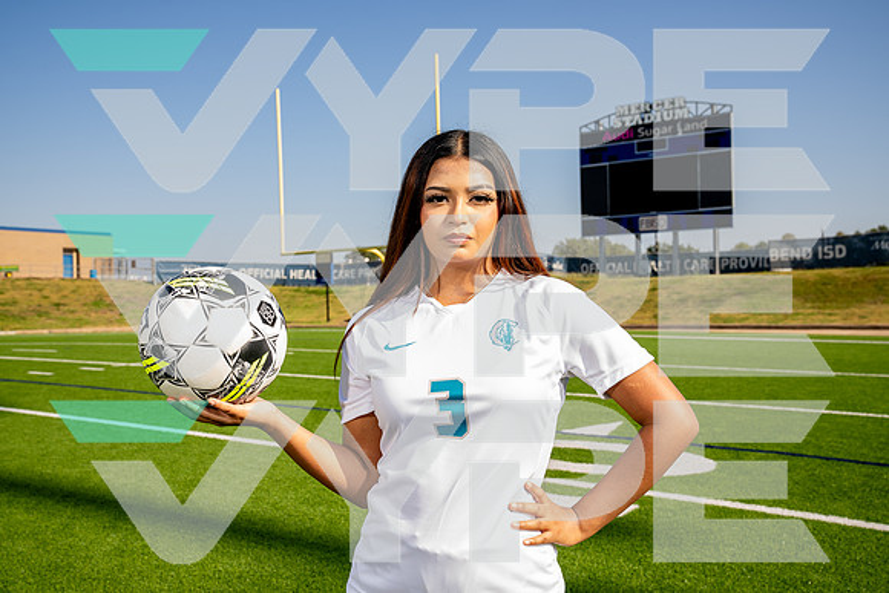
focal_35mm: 35
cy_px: 296
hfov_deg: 54.4
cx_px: 444
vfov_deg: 37.9
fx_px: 864
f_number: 7.1
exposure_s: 1/125
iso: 50
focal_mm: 35
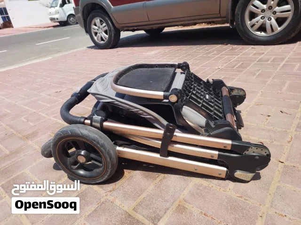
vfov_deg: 58.9
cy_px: 112
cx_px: 150
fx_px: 200
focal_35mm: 23
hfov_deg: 73.9
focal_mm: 5.06
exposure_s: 1/860
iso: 25
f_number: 1.8
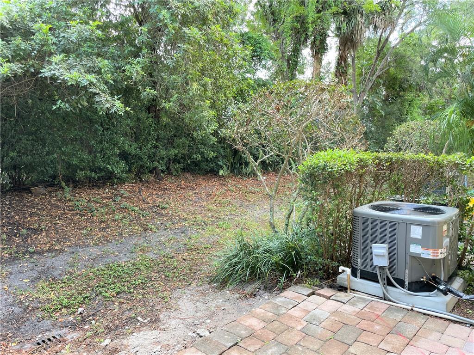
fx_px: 356
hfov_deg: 67.3
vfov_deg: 53.1
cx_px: 237
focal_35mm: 26
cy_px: 178
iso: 50
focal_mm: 4.2
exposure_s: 1/121
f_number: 1.6
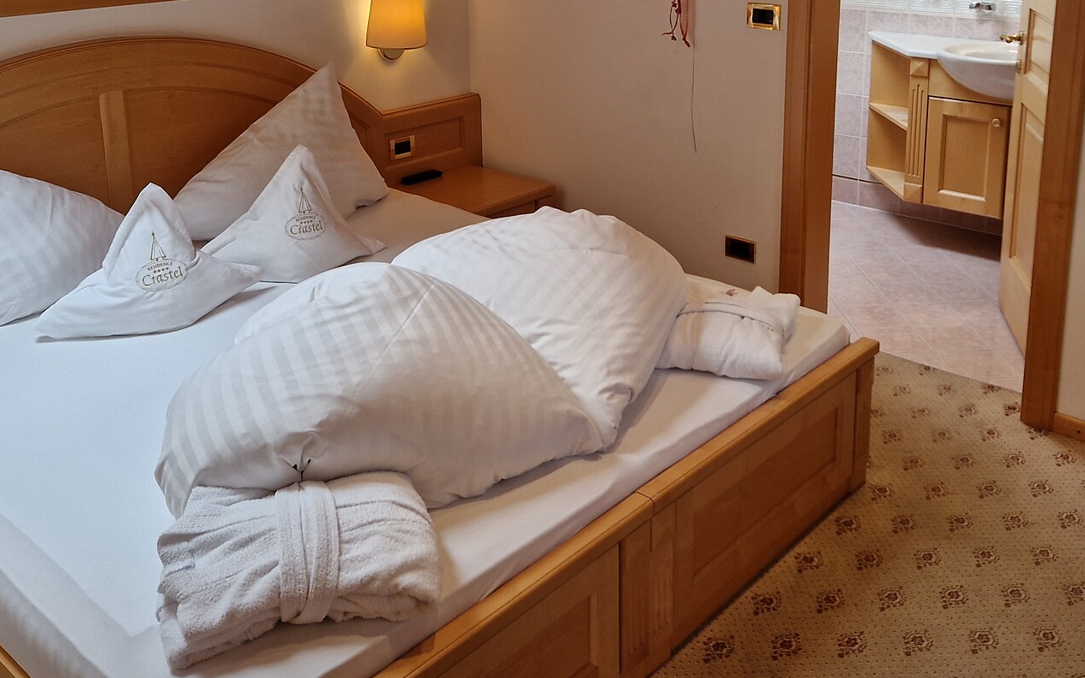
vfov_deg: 33.4
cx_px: 561
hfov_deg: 52.7
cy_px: 128
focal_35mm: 37
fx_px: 1094
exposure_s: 1/100
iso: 50
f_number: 1.8
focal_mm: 5.4
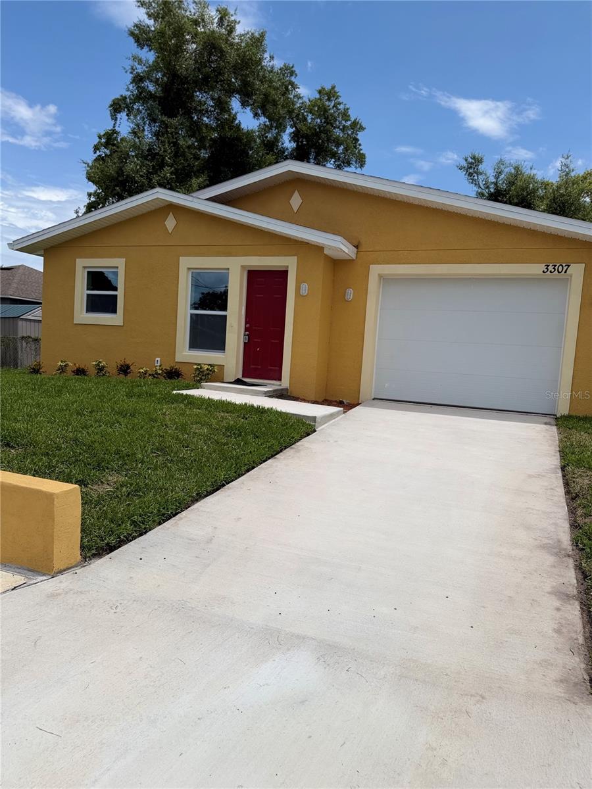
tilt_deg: -4.4
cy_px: 394
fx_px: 547
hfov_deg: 56.8
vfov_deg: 71.6
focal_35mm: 24
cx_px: 296
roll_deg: -4.0
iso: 80
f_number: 1.78
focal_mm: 6.76
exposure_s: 1/9091
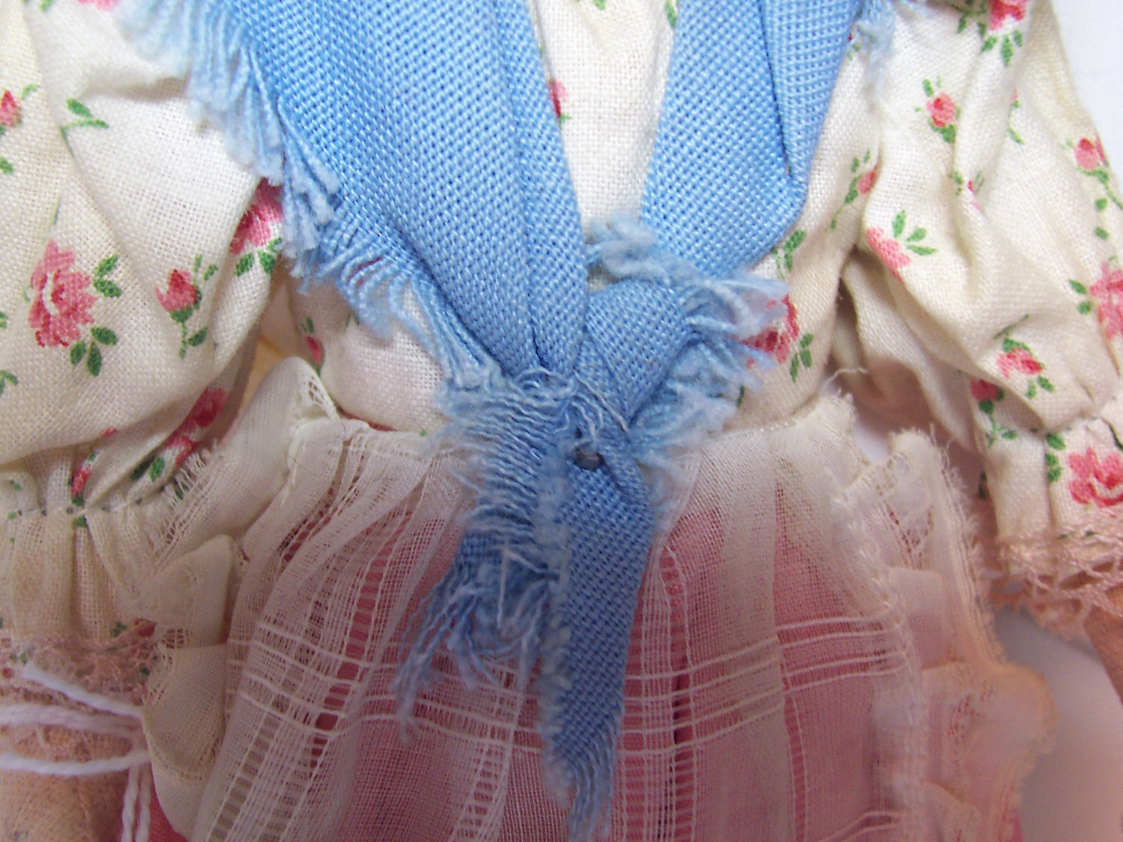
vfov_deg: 38.7
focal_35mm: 37
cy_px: 421
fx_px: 1200
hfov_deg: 50.1
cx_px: 562
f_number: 2.8
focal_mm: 5.6
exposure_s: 1/30
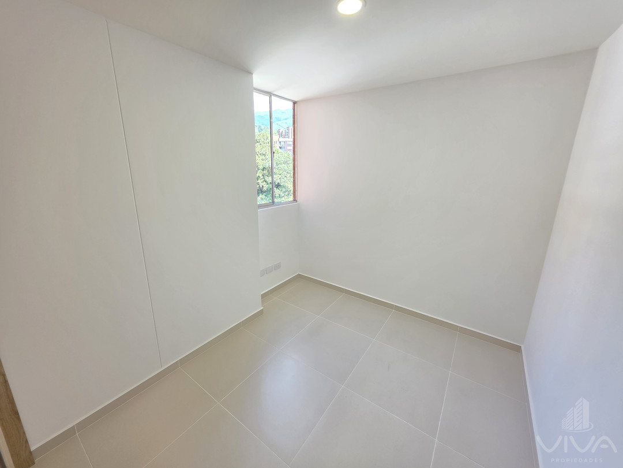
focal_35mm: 13
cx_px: 312
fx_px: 234
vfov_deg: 89.9
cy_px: 234
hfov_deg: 106.2
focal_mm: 2.2
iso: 160
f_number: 1.9
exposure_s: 1/120
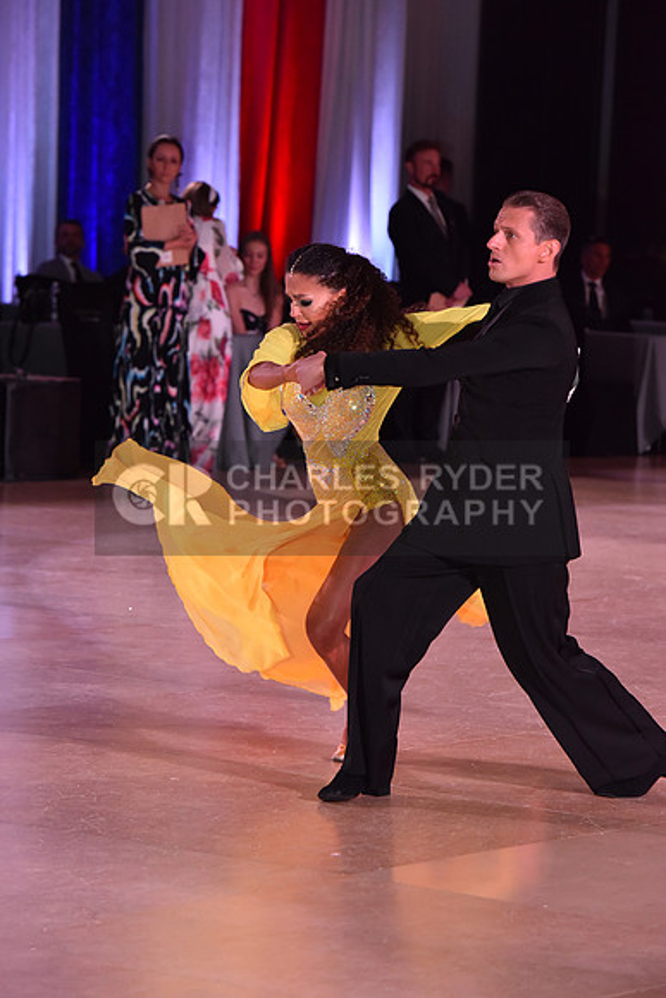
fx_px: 4437
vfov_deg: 12.8
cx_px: 333
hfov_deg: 8.6
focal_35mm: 160
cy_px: 499
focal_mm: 160
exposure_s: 1/320
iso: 2500
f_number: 6.3
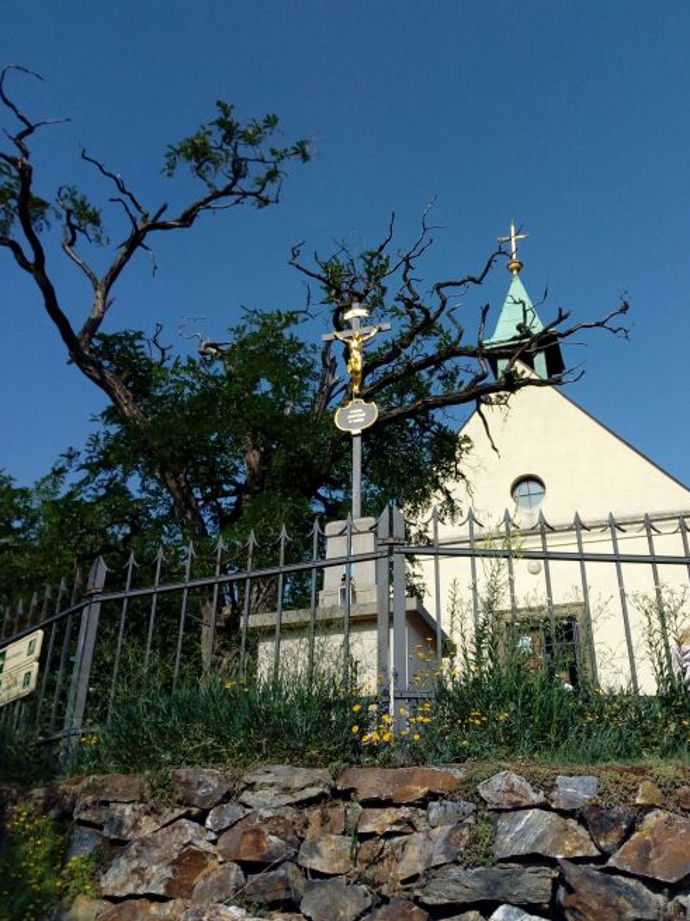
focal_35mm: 33
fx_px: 877
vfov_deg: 55.3
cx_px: 391
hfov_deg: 42.8
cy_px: 418
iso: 121
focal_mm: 3.5
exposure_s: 1/2849
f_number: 2
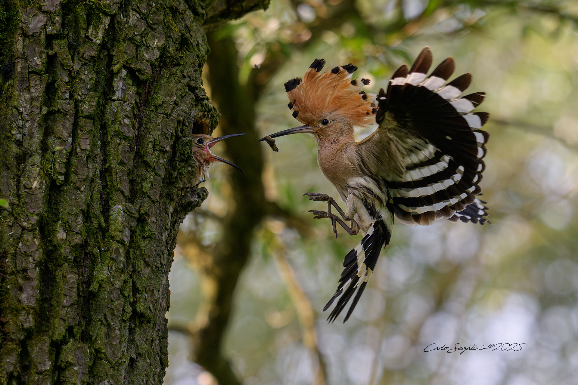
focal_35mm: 290
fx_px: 4656
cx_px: 289
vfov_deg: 4.7
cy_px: 192
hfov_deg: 7.1
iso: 1250
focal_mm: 290
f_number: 6
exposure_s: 1/2500
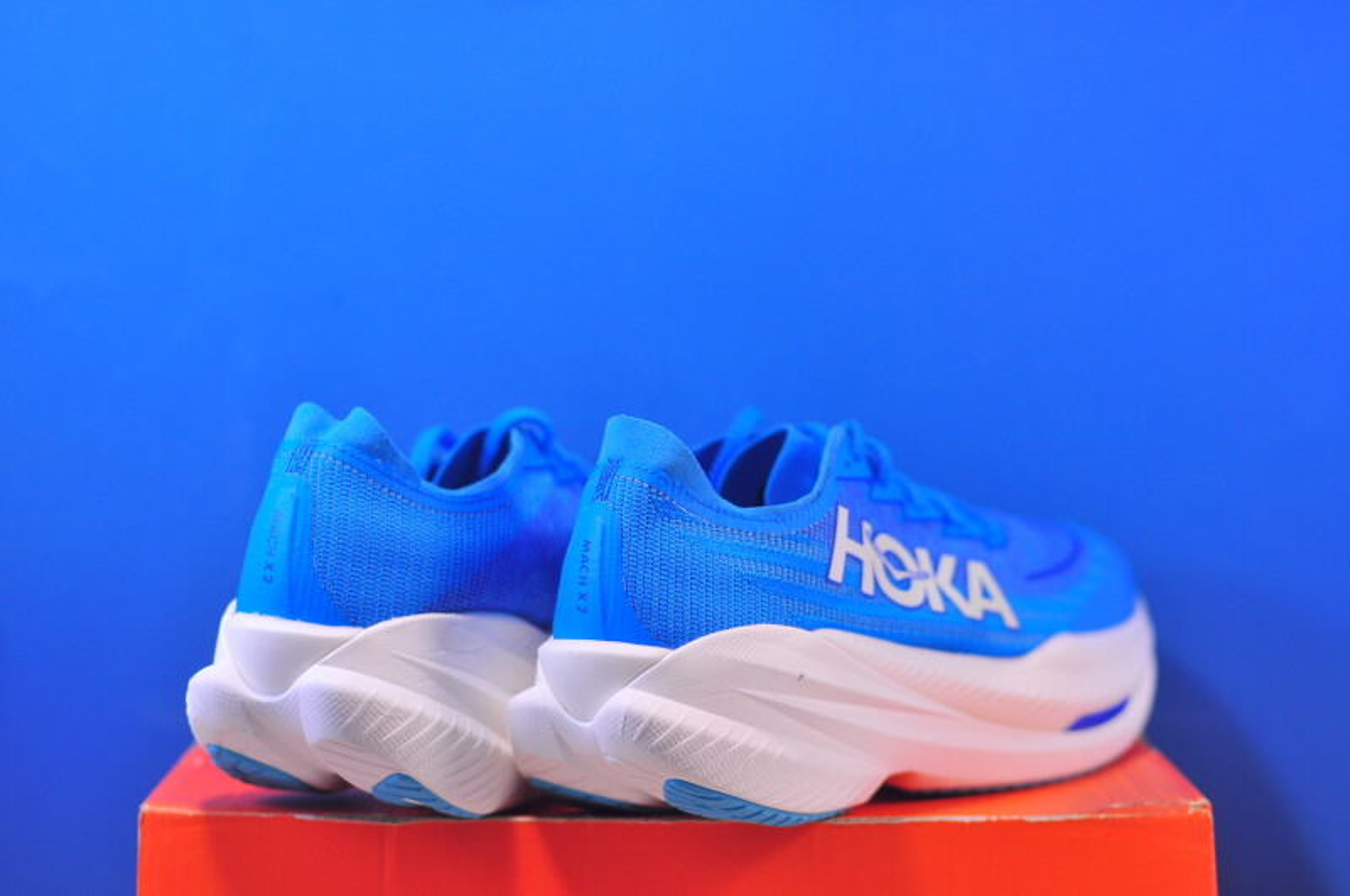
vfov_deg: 18.1
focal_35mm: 75
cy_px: 448
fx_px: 2808
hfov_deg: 27.0
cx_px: 675
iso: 250
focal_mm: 50
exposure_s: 1/320
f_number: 2.2
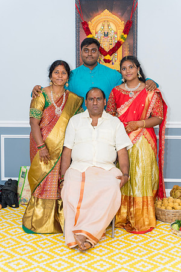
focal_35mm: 64
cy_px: 136
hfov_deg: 21.2
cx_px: 90
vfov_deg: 31.4
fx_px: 483
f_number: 3.2
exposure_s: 1/200
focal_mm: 64
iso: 640
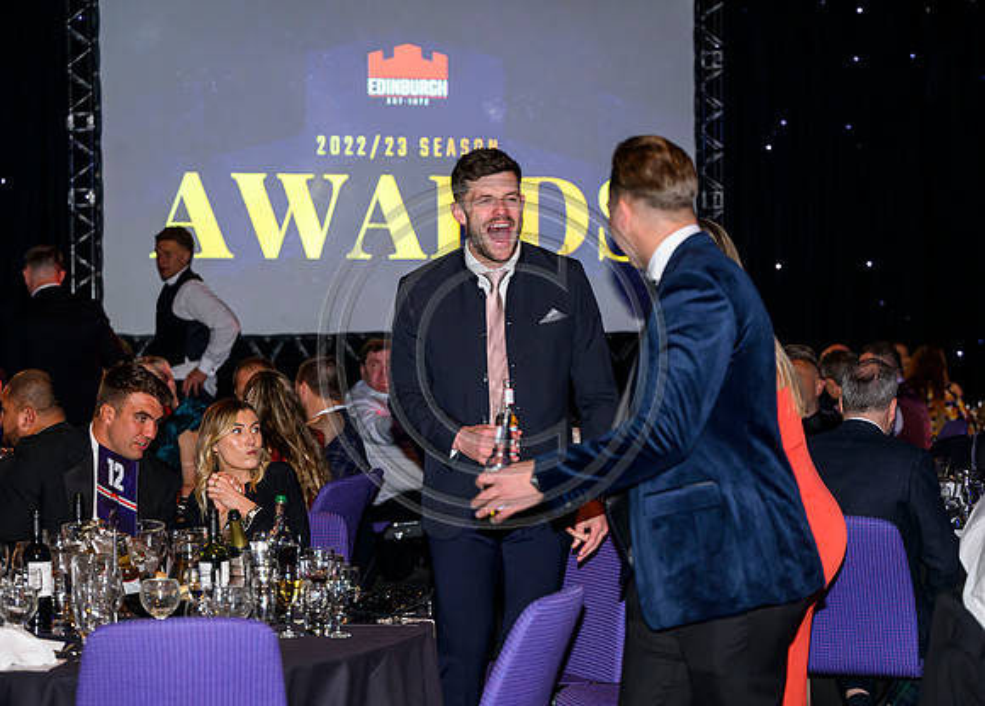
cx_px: 530
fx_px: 2443
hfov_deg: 22.8
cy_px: 353
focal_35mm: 87
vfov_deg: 16.5
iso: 2500
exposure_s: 1/160
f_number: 3.2
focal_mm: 80
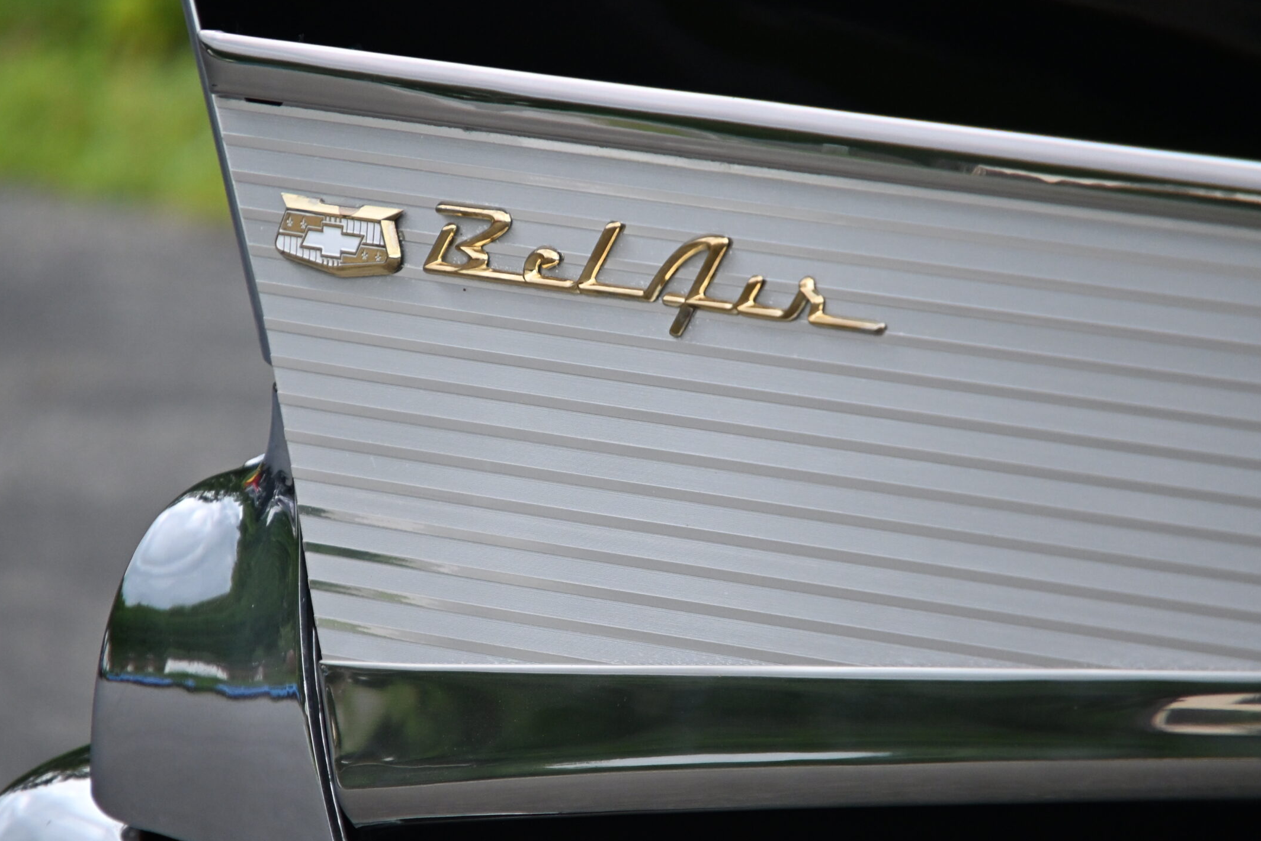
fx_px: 18951
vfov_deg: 2.5
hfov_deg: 3.8
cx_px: 571
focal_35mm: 541
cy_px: 469
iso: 1600
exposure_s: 1/250
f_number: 6.3
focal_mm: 300
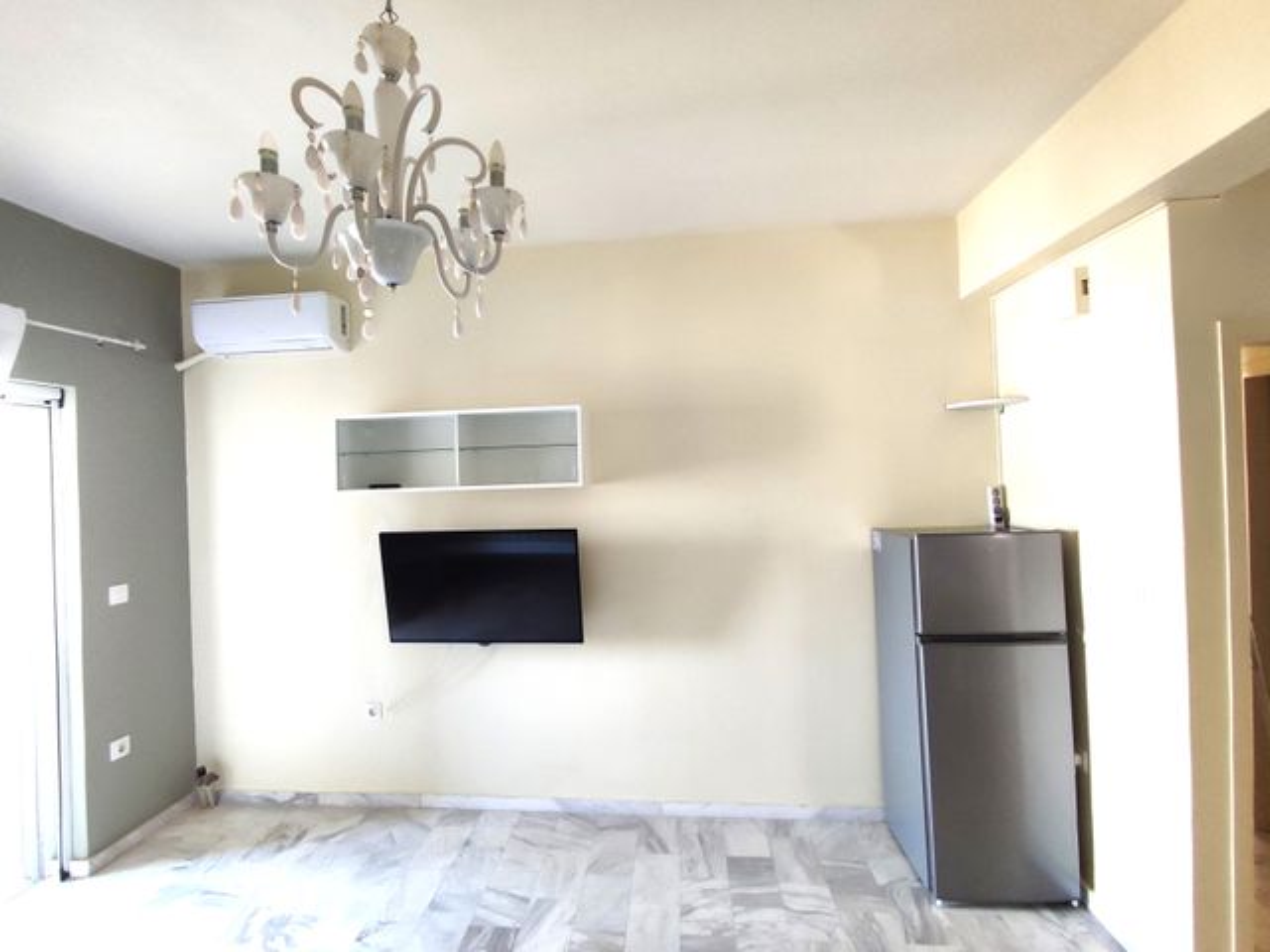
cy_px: 476
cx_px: 635
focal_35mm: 16
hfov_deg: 94.5
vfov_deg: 78.1
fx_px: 587
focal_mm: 1.65
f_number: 2.2
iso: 205
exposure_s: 1/50
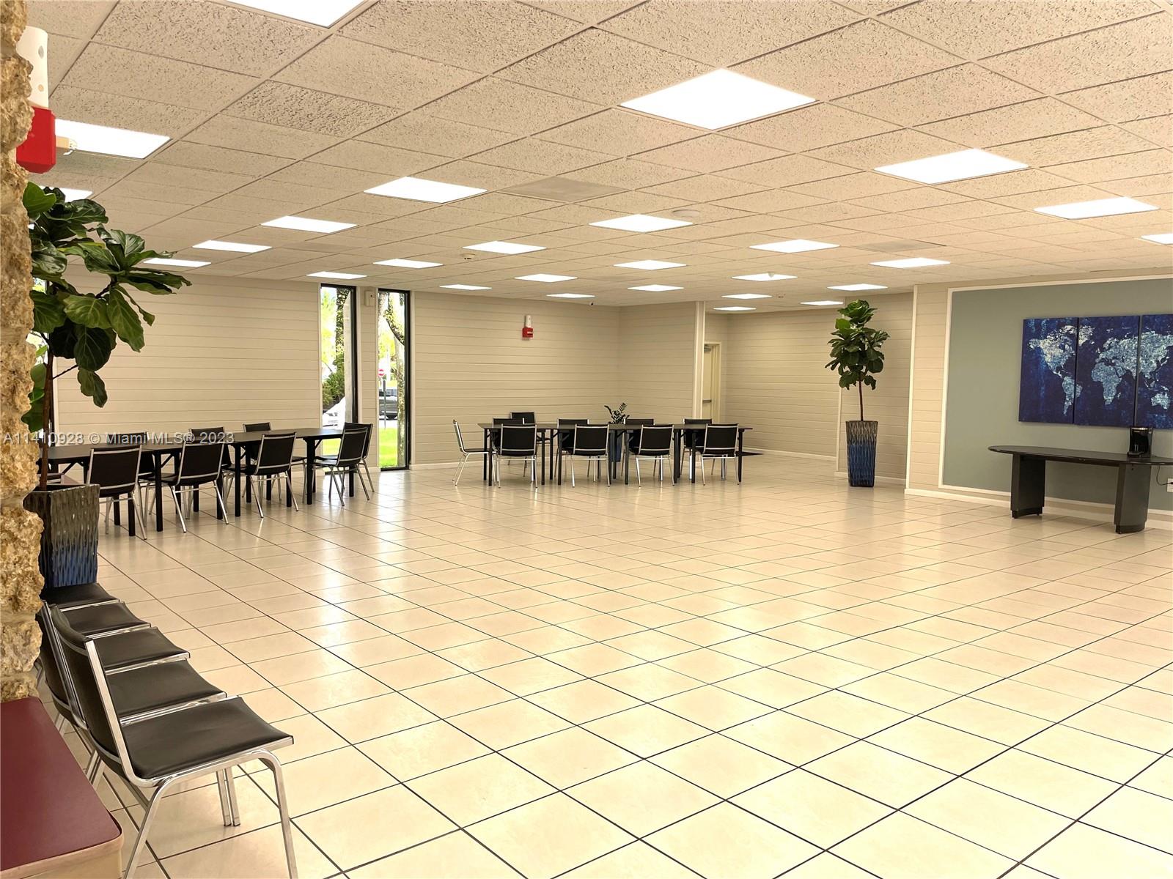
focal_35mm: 26
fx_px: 881
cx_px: 586
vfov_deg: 53.1
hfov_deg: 67.3
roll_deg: -0.3
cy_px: 440
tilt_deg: -4.2
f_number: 1.6
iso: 32
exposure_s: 1/232
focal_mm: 4.2
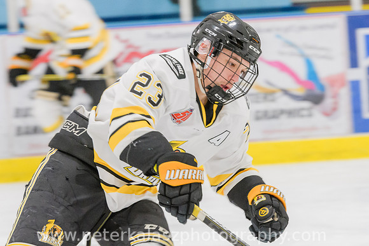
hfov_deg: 6.0
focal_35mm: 344
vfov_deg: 4.0
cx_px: 184
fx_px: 3527
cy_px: 89
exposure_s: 1/250
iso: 3200
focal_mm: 180
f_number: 5.6
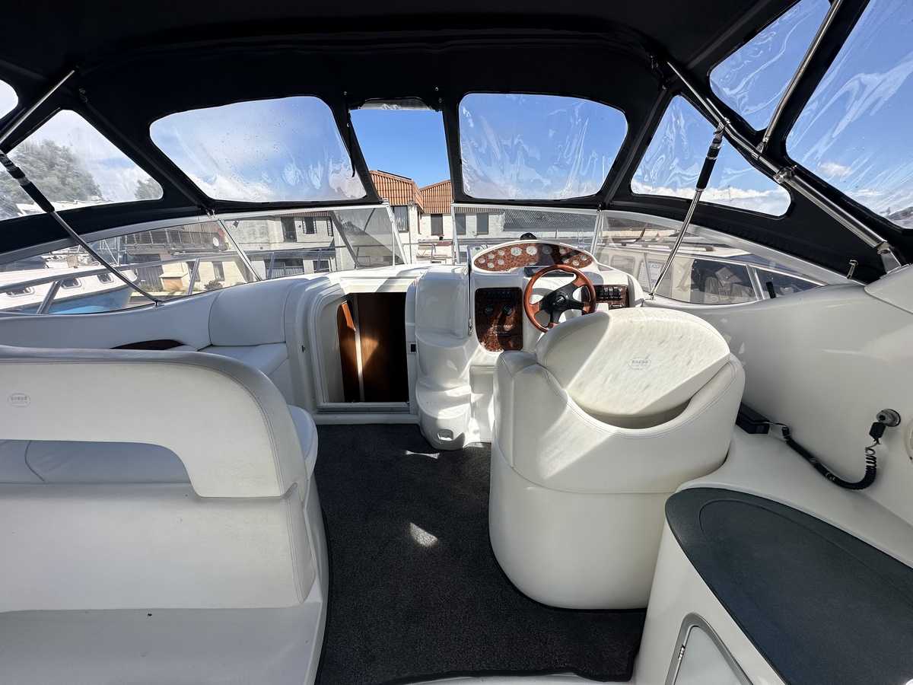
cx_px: 456
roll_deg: +1.1
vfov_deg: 85.7
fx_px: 369
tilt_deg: -14.8
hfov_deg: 102.1
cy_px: 342
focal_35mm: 14
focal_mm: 2.22
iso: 50
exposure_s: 1/1949
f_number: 2.2
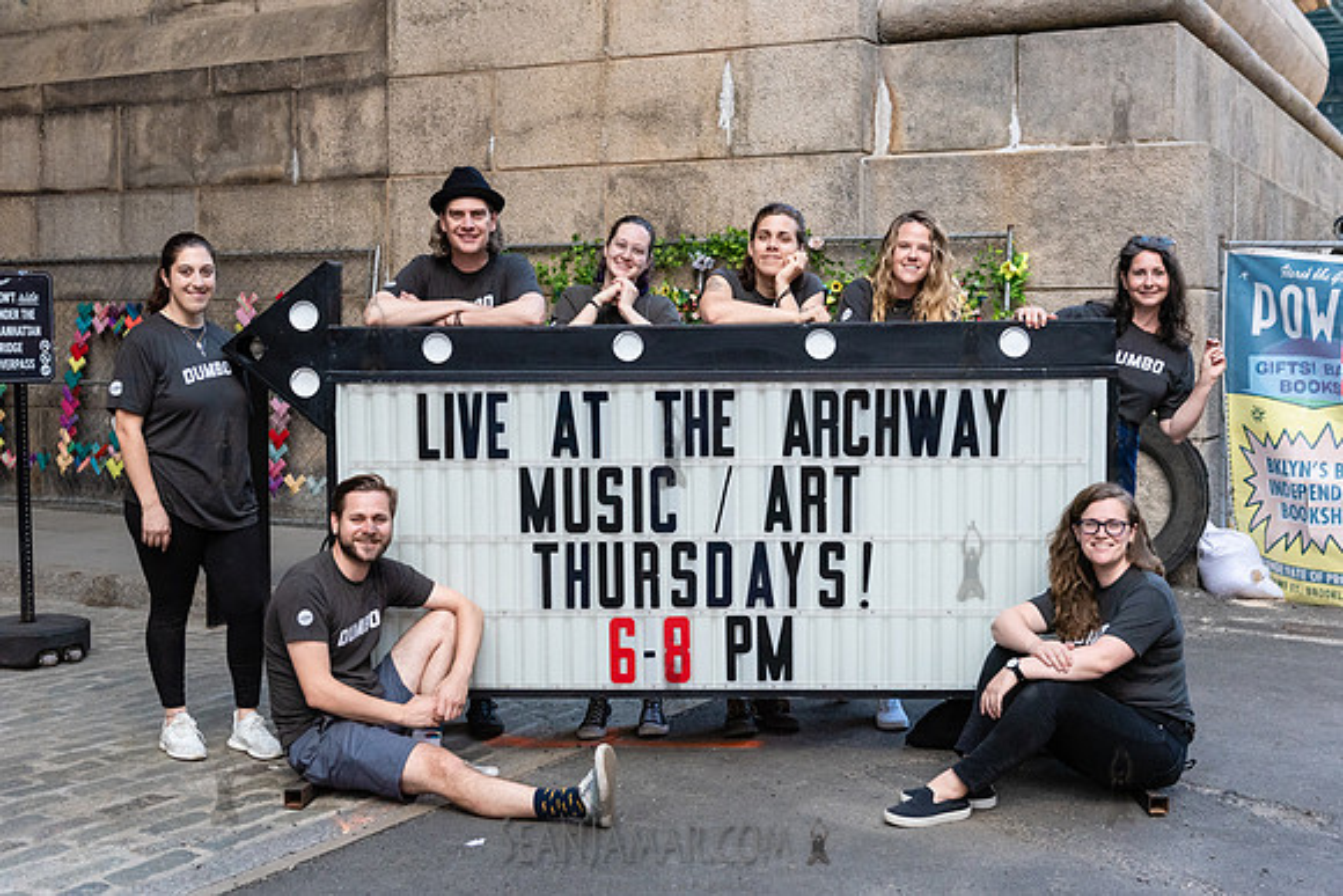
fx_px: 1701
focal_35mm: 46
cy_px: 448
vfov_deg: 29.5
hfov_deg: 43.1
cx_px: 685
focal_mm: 44
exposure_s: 1/1250
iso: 2000
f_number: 4.5
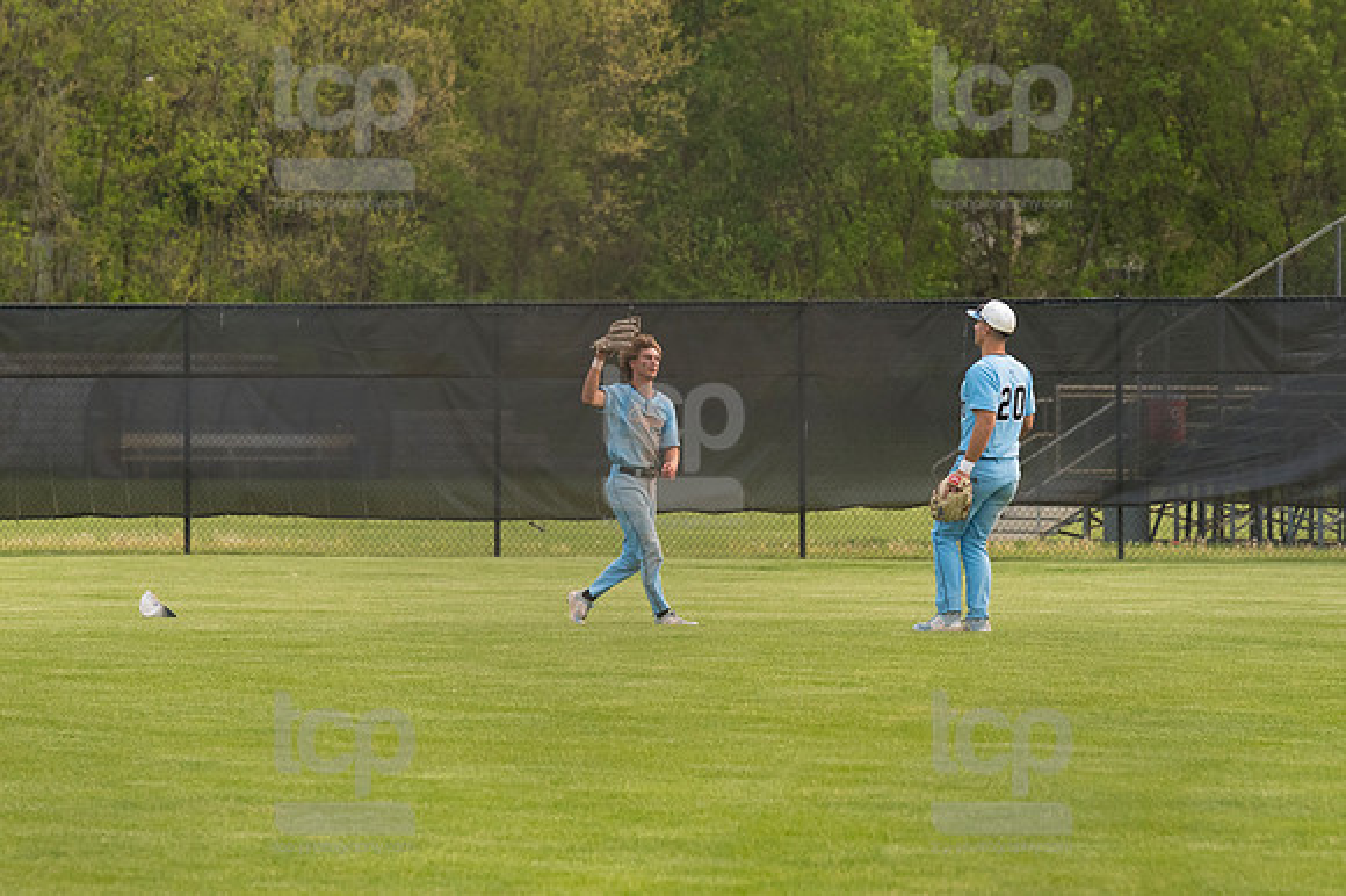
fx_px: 10350
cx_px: 673
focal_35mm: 277
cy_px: 448
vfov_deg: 5.0
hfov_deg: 7.4
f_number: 5.6
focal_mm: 185
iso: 1000
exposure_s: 1/2000
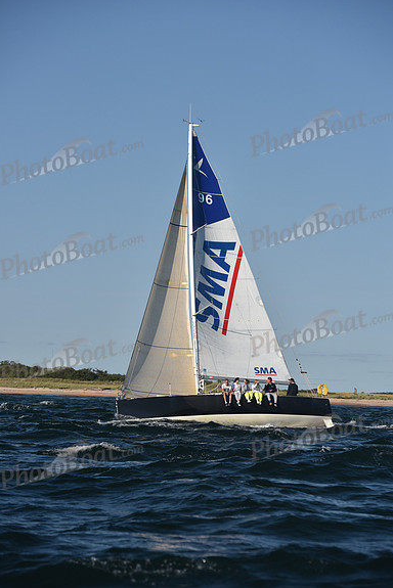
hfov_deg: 11.2
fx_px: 2012
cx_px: 197
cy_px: 292
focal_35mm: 123
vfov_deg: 16.6
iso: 250
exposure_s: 1/1600
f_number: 4.5
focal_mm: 122
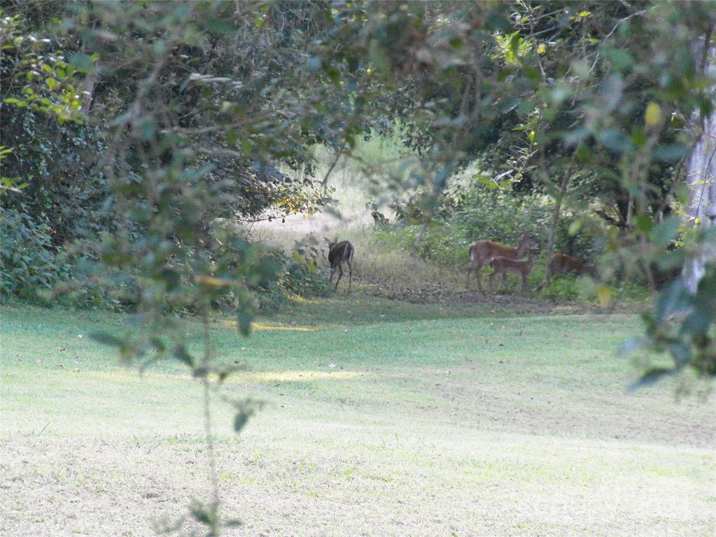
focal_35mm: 204
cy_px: 268
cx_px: 358
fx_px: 4220
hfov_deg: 9.7
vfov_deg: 7.3
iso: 1600
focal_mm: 36.7
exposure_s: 1/250
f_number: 4
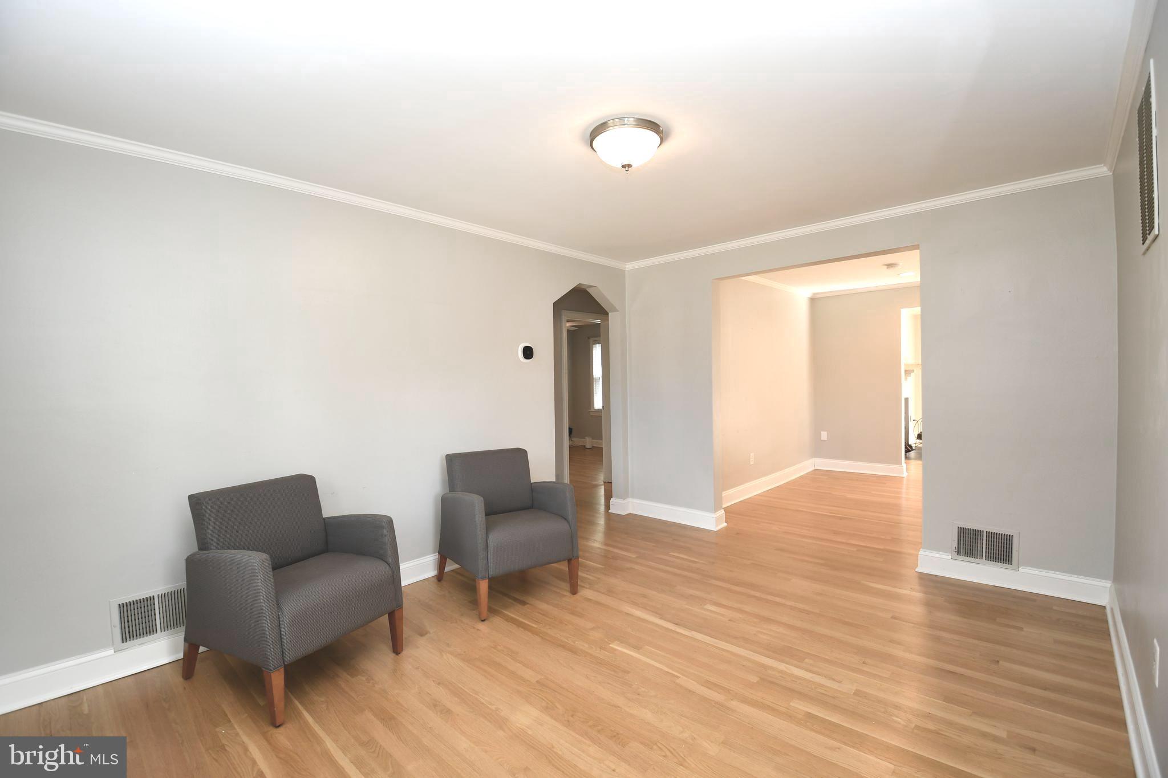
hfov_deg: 100.4
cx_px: 584
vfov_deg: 77.3
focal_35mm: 15
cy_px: 389
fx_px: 487
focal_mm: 10
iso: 280
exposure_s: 1/60
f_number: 4
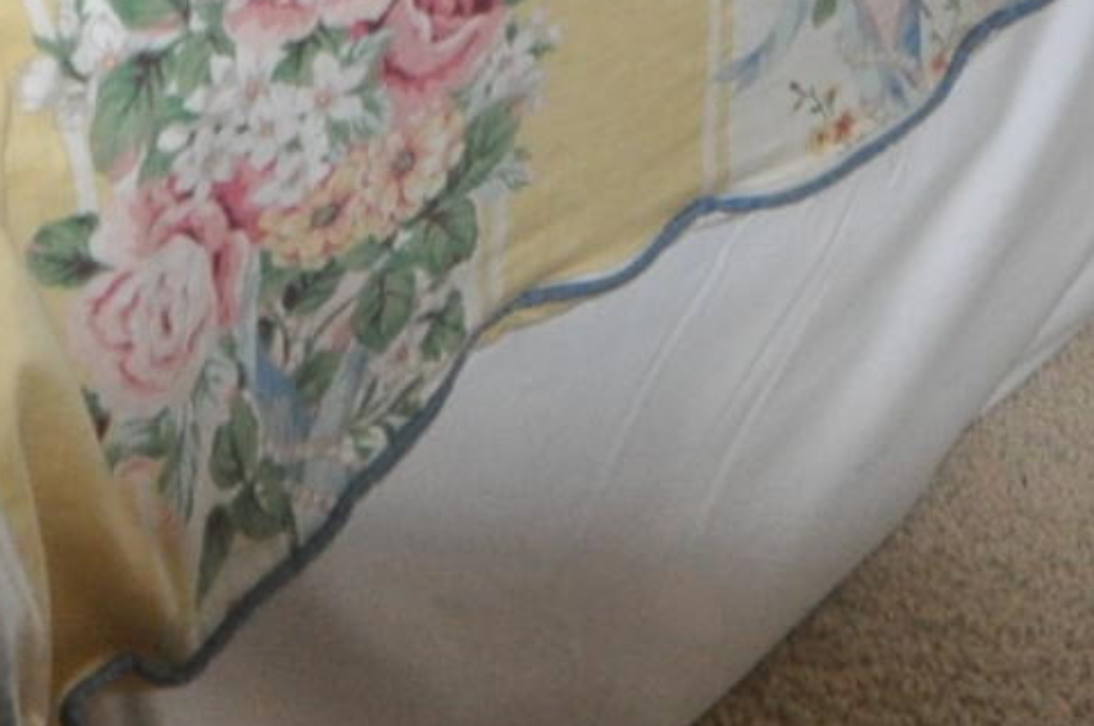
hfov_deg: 15.7
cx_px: 505
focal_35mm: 131
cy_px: -1459
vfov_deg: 8.6
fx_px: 3974
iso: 800
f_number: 4.8
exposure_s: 1/80
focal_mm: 14
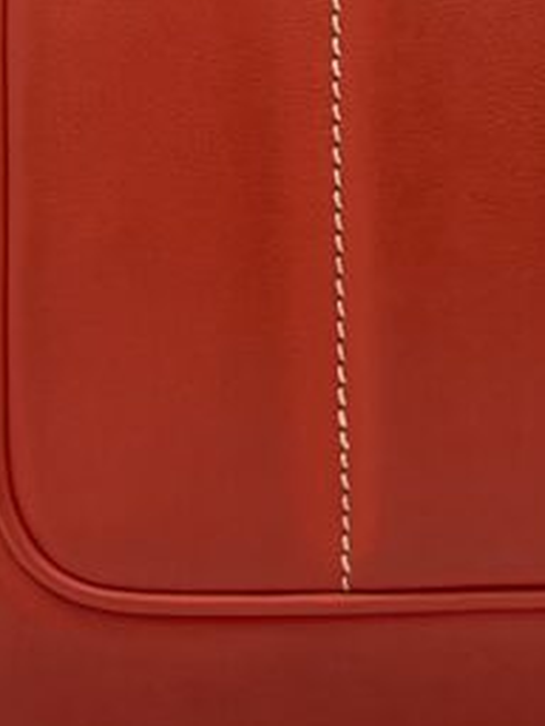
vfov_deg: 18.6
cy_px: 85
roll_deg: +0.4
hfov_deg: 13.8
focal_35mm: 104
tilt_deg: -4.7
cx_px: 670
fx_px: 2183
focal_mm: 5.7
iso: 32
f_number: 1.5
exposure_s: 1/151
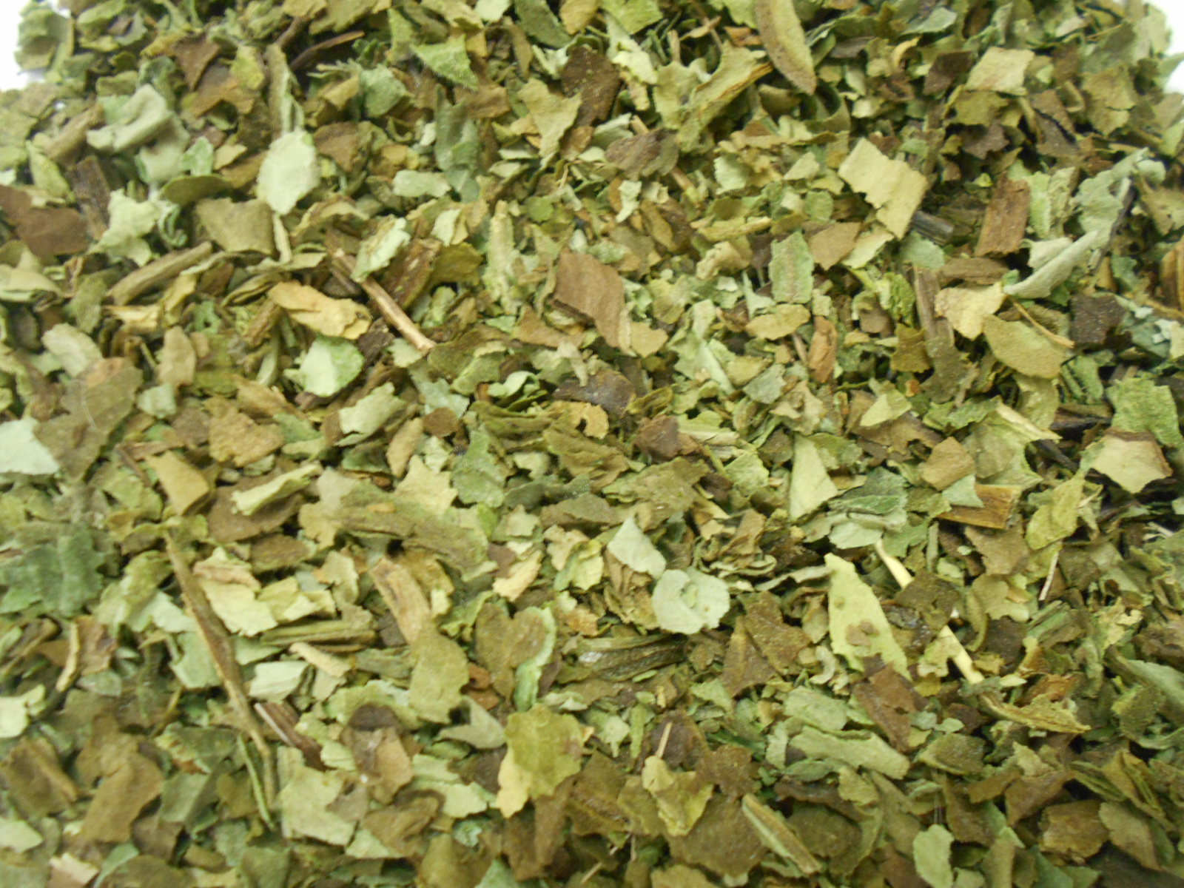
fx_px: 1026
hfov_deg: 60.0
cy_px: 444
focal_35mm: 30
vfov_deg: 46.8
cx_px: 592
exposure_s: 1/8
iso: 400
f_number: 3.4
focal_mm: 5.1
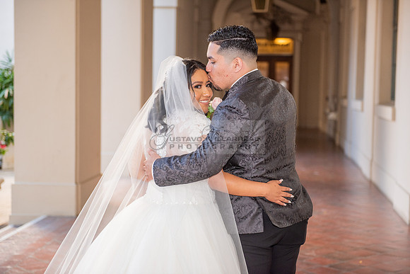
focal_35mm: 70
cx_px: 205
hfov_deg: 28.8
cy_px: 137
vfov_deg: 19.5
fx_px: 797
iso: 800
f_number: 2.8
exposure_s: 1/160
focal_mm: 70
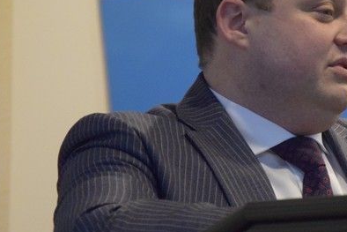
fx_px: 2642
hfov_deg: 7.5
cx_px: 297
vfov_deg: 5.0
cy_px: 84
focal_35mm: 274
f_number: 5.6
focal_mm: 90
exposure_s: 1/100
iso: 6400
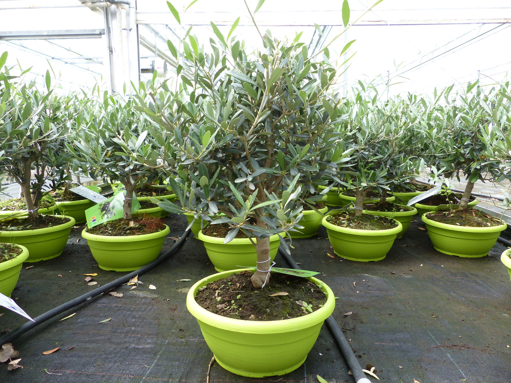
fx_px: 369
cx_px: 256
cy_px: 192
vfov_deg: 54.9
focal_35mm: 25
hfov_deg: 69.4
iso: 100
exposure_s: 1/80
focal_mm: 4.5
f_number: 2.8
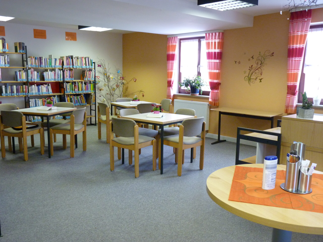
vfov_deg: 41.8
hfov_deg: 54.0
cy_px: 121
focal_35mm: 34
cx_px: 162
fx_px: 317
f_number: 3
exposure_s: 1/25
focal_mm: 6
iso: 400
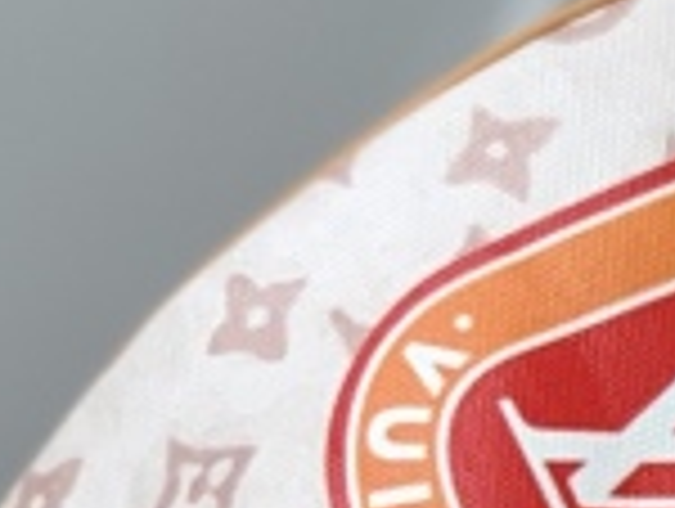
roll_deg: -33.8
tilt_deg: -19.9
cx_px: 1494
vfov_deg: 3.0
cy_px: 1178
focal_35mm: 499
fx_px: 9746
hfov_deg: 3.9
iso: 16
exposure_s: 1/198
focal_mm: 6
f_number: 2.4
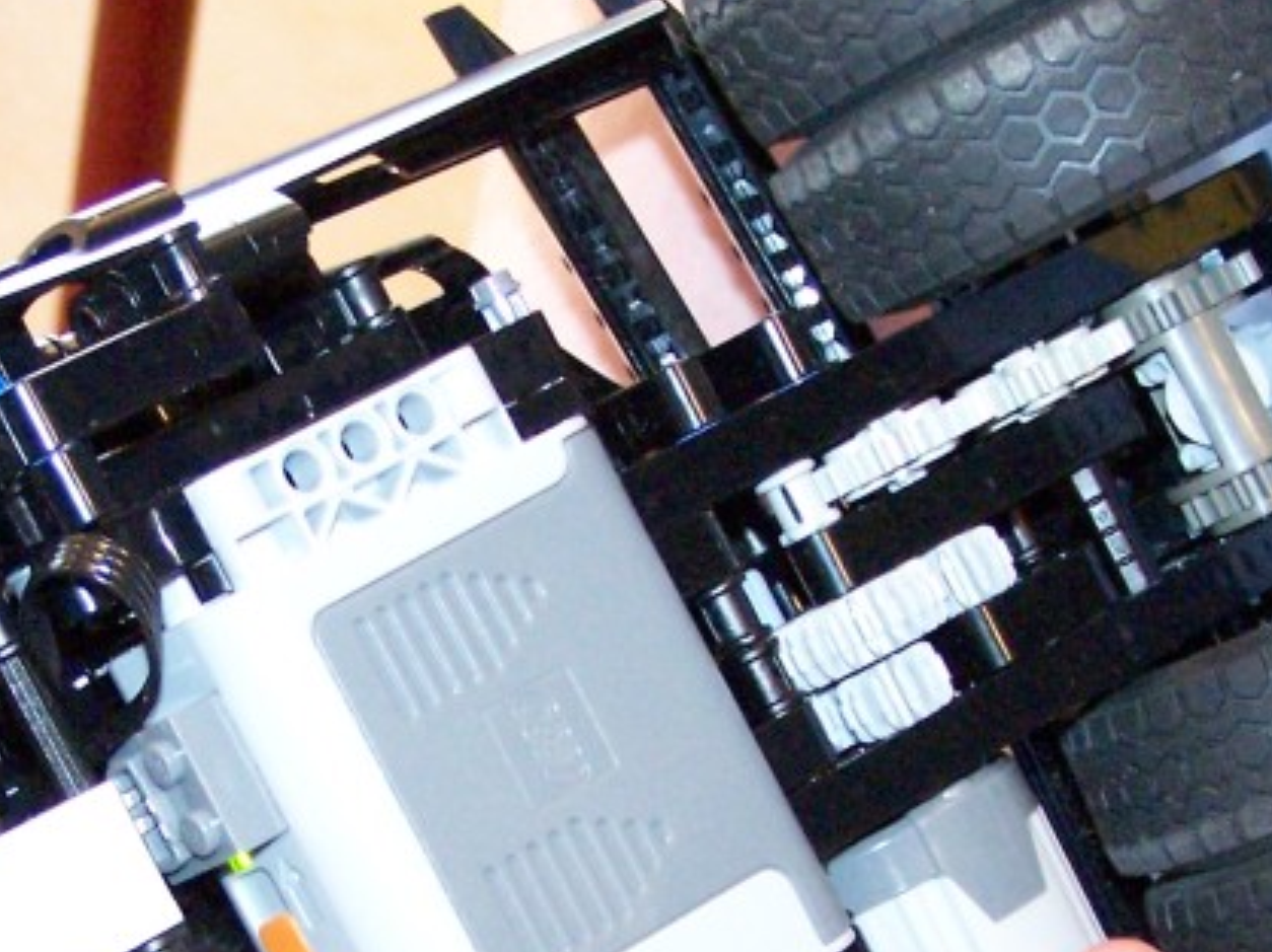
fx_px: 4591
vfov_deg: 11.8
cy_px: 882
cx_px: 502
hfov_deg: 15.8
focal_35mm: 125
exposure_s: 1/45
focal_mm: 8.5
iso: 400
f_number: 3
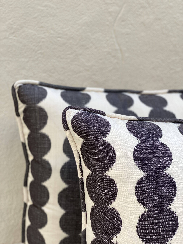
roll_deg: -3.2
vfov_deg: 36.8
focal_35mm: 52
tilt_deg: -17.0
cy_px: 122
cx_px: 92
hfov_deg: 28.0
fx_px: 367
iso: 25
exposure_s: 1/122
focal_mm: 6
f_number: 2
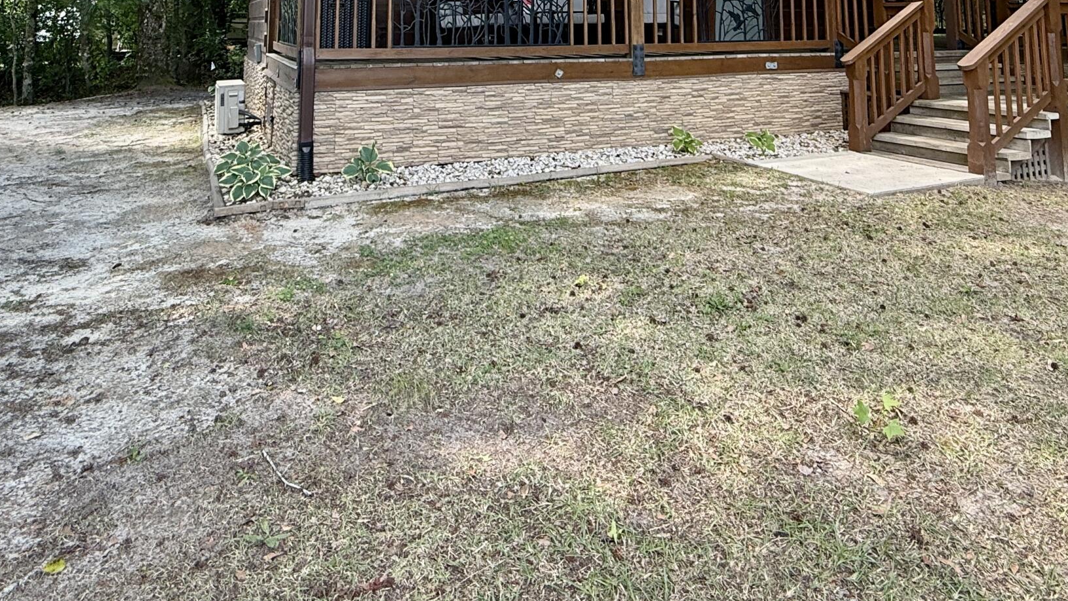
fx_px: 793
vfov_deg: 35.2
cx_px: 557
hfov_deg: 67.9
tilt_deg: +6.7
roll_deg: +0.1
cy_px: -68
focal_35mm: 28
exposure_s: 1/99
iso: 50
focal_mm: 2.22
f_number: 2.2
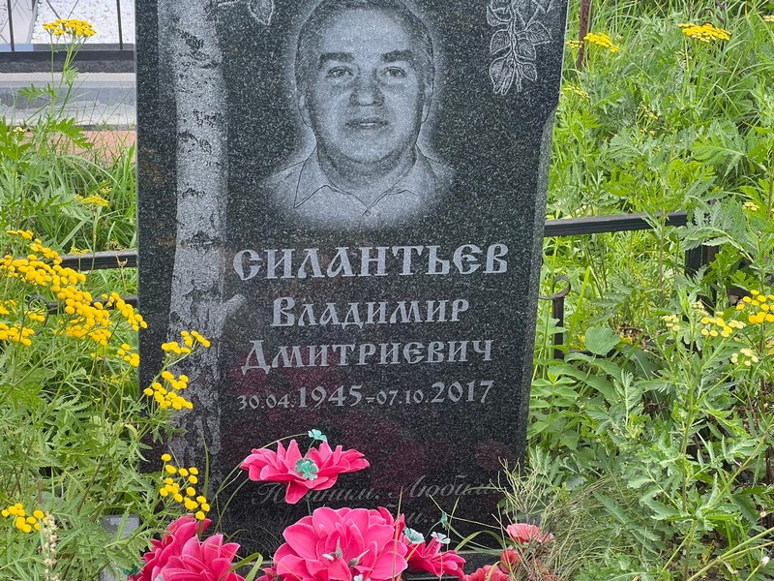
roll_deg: +0.4
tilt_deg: -22.9
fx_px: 1722
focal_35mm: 77
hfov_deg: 25.3
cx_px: 387
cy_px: 290
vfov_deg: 19.1
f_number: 2.8
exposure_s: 1/99
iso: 40
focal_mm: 9
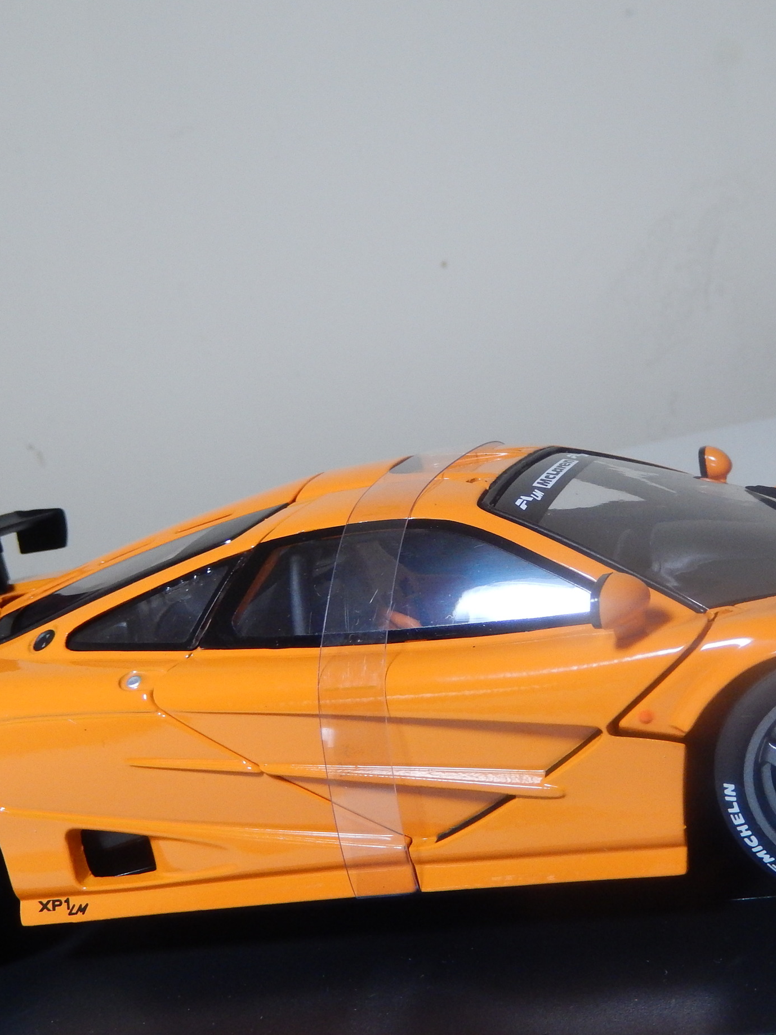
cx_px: 513
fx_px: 1464
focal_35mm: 49
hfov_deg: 29.5
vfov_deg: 38.9
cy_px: 508
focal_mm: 6.5
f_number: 4
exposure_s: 1/60
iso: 400
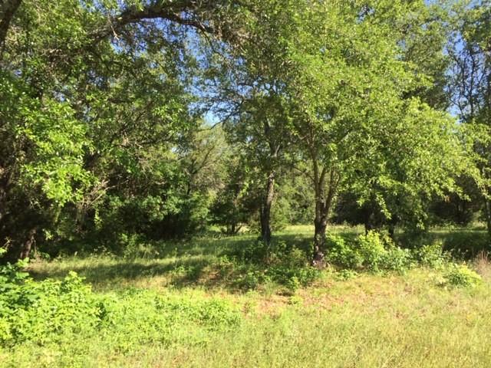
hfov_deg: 61.7
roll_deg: -3.2
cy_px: 184
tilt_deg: -1.0
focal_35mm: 29
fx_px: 411
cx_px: 246
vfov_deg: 48.2
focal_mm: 4.15
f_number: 2.2
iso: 32
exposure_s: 1/638
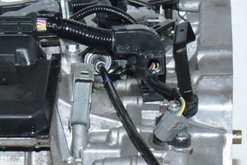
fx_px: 1278
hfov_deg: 11.0
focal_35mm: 186
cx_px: 90
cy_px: 216
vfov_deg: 7.3
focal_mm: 30
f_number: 13
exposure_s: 1/200
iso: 800
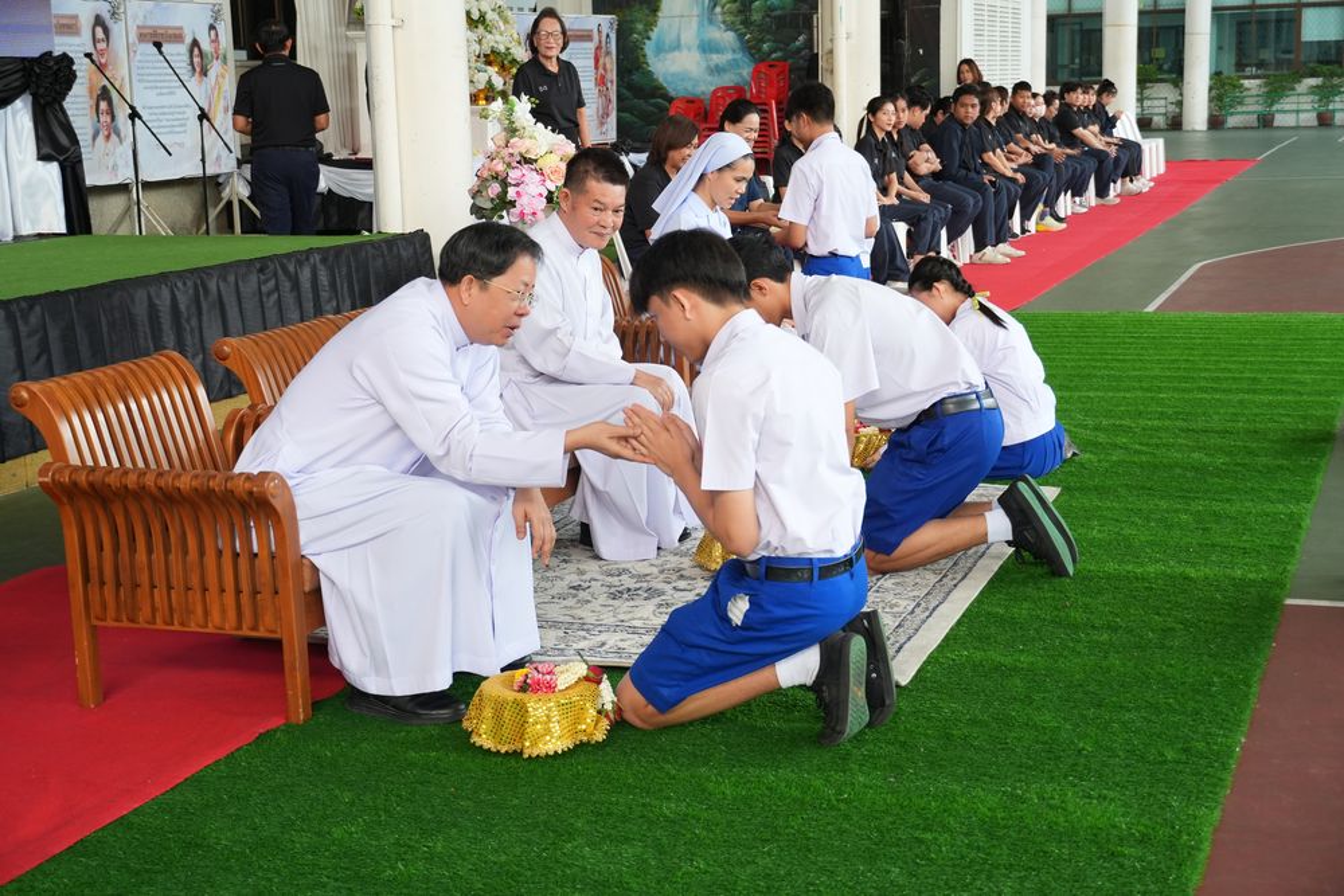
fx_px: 1960
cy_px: 448
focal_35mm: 52
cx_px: 672
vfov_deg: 25.8
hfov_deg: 37.8
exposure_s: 1/125
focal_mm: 35
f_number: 4.5
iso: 800
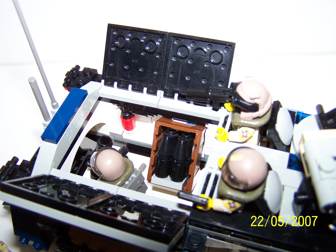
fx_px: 369
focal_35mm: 38
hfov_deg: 49.0
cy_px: 126
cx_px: 168
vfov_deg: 37.7
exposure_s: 1/40
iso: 80
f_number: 2.8
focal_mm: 6.3
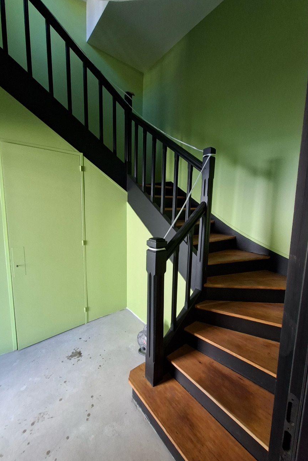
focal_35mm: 14
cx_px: 144
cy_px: 226
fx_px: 180
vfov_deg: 104.2
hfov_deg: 81.1
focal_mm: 1.74
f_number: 2.2
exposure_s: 1/33
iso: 200
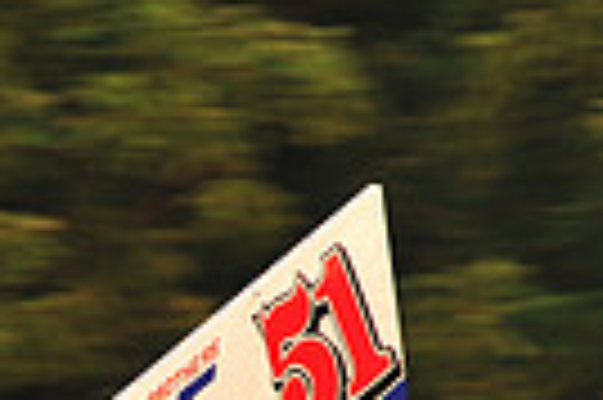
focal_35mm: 866
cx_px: -256
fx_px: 14488
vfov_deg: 1.6
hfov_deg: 2.4
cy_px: 804
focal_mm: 200
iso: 640
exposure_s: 1/320
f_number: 8
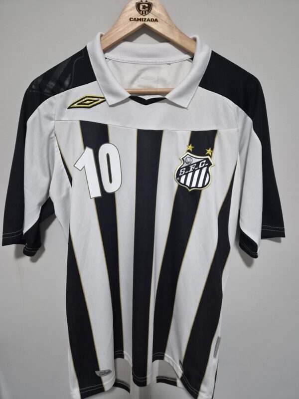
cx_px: 150
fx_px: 265
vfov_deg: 73.9
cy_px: 200
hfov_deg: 58.9
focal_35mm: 23
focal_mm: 5.4
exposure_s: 1/120
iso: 640
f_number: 1.8
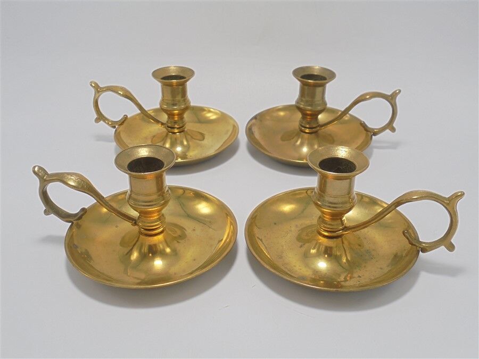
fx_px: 526
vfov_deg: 37.7
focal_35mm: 38
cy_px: 180
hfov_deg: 49.0
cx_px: 240
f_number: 4.2
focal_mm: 6.9
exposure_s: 1/60
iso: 100
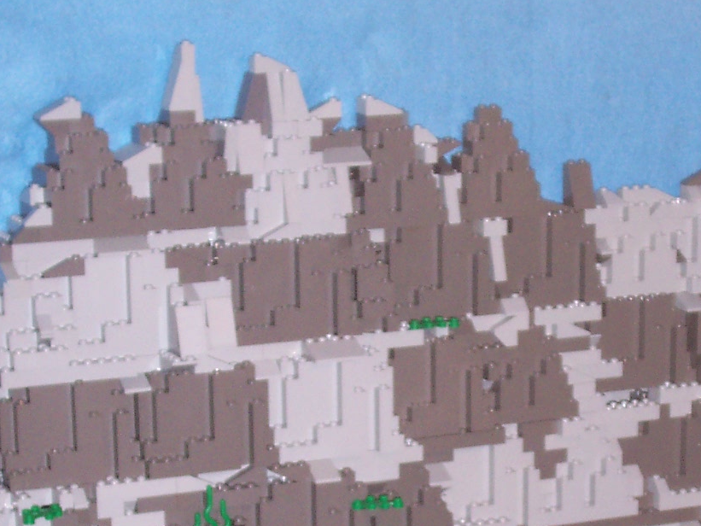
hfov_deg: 17.1
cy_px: 533
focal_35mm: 115
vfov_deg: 12.7
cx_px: 459
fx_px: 2329
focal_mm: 8.6
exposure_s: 1/60
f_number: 3.4
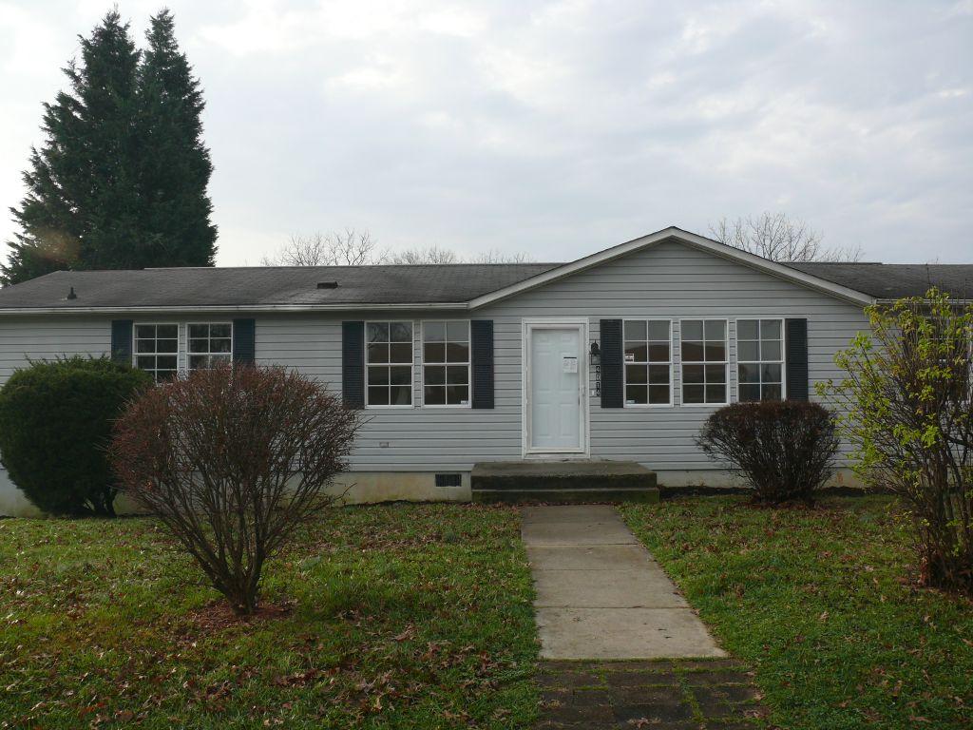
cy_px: 365
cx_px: 486
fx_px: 984
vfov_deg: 40.7
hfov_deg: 52.6
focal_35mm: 35
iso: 100
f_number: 4
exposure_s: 1/200
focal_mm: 7.4
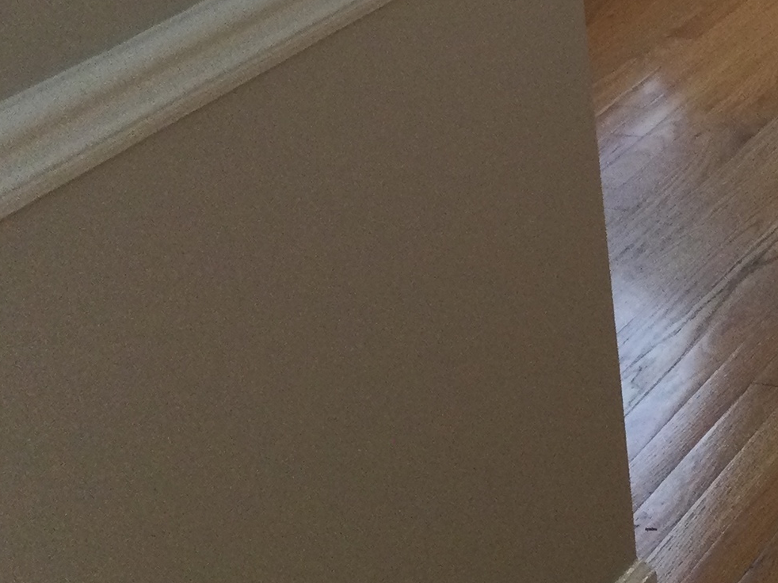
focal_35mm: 97
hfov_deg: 18.4
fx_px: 2180
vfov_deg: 14.6
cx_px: 1105
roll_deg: -0.3
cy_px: -159
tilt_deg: -14.6
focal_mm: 3.3
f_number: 2.4
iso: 64
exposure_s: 1/30
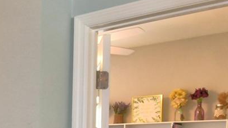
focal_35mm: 62
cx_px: -78
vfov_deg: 18.3
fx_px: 375
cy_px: 161
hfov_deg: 27.5
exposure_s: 1/30
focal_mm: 10
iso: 200
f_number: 4.5
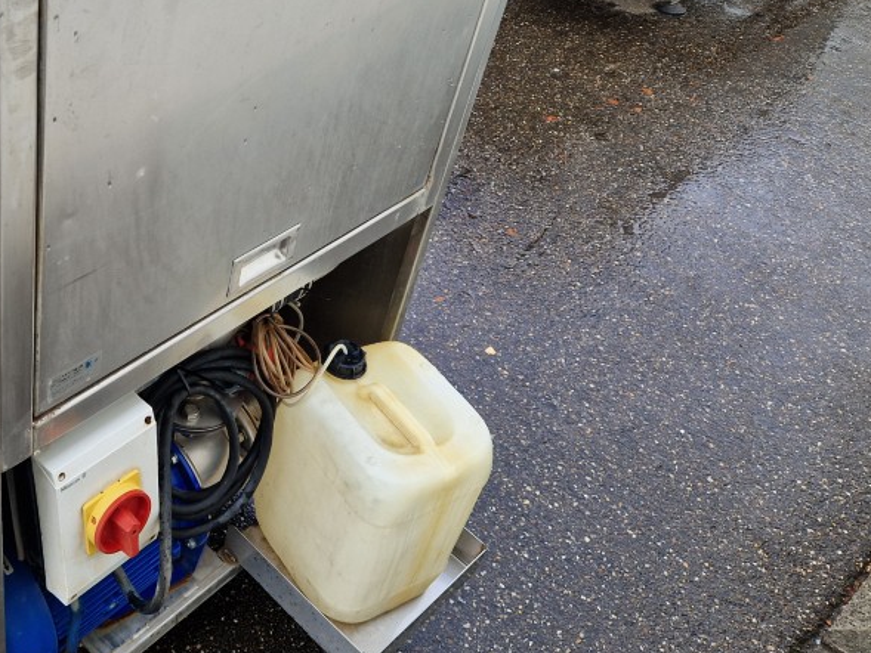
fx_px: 1007
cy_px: 171
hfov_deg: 43.5
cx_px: 121
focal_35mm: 40
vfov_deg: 35.3
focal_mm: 5.4
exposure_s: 1/315
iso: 50
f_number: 1.8
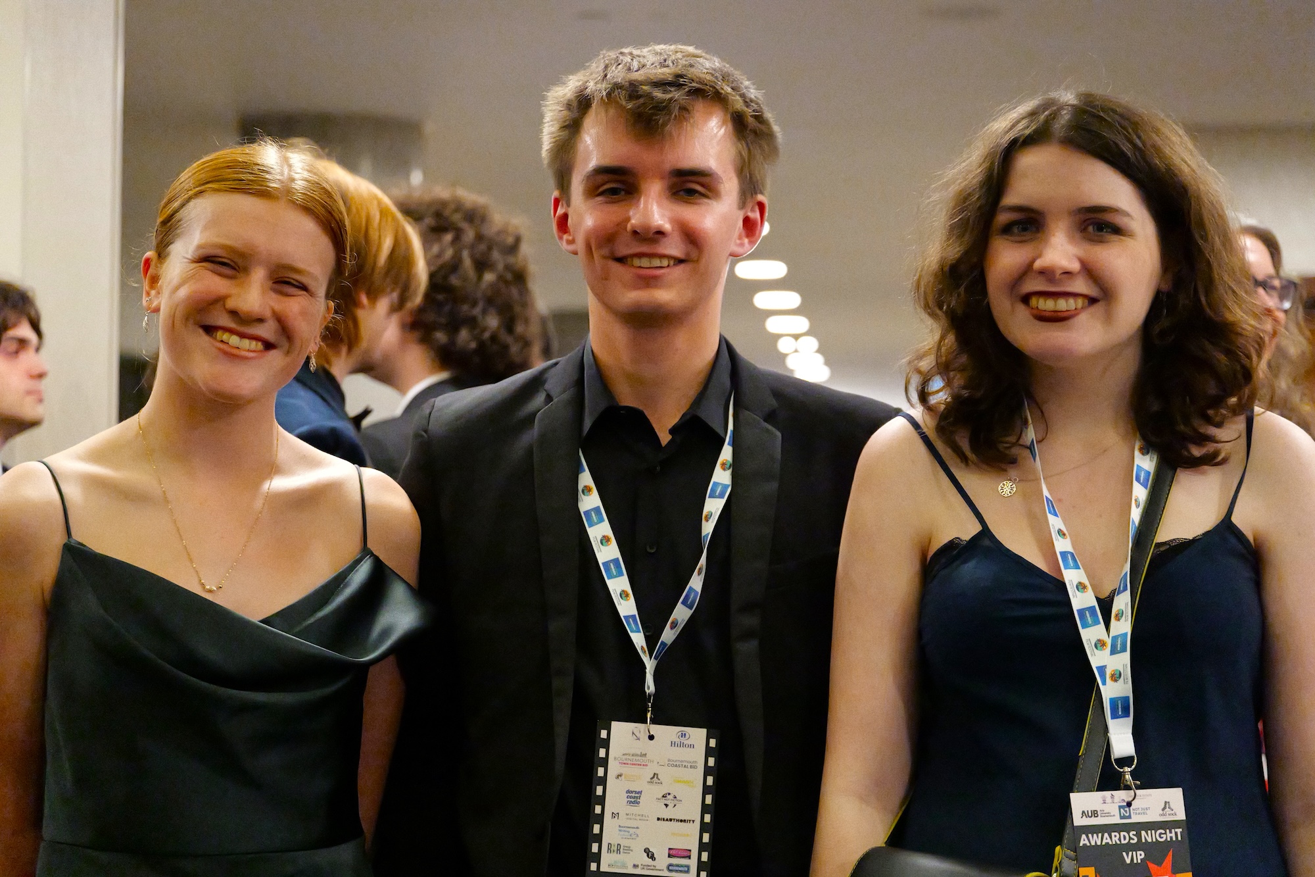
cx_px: 658
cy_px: 438
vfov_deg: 19.5
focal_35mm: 70
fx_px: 2557
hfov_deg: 28.8
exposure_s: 1/1000
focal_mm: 70
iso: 51200
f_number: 4.5
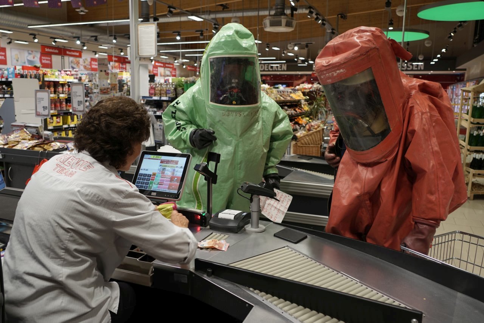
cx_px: 242
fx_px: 323
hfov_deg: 73.8
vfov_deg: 53.1
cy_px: 162
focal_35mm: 24
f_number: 4
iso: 400
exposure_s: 1/60
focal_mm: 24
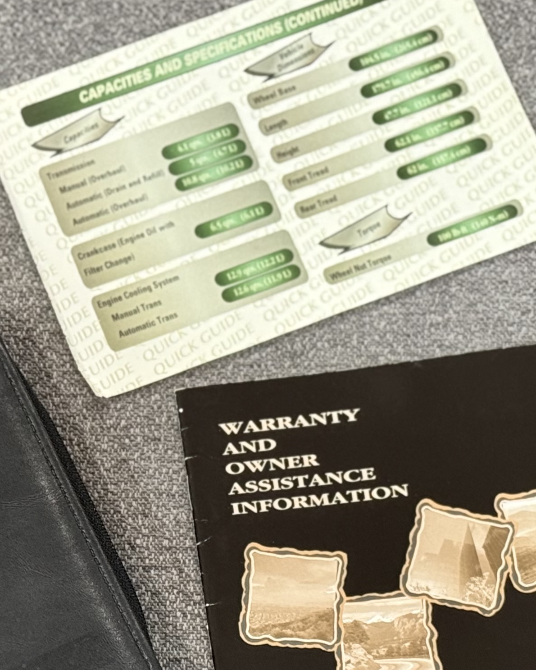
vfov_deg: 15.0
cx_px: 152
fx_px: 2518
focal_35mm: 127
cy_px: 567
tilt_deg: -72.0
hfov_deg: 12.1
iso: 320
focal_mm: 6.76
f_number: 1.78
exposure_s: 1/40
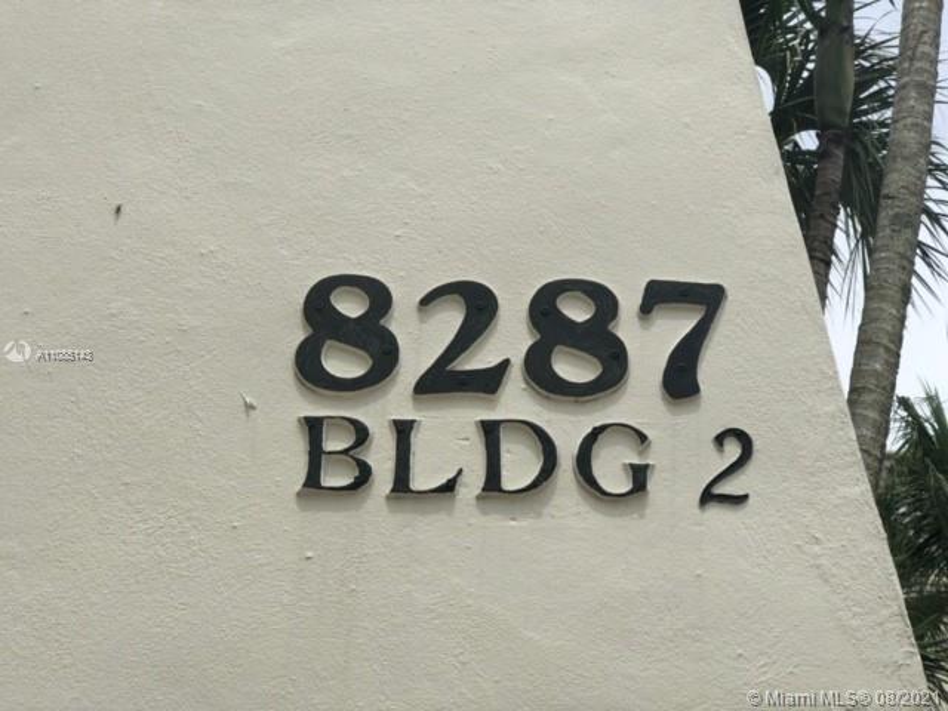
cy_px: 356
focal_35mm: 57
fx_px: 1561
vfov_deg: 25.7
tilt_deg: +25.2
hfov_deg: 33.8
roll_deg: -4.2
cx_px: 474
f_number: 2.8
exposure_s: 1/1517
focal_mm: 6.6
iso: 20
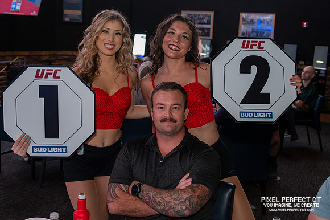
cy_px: 110
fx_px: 465
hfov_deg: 39.1
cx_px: 171
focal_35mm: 51
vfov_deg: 26.6
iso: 6400
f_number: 5.3
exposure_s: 1/60
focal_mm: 46
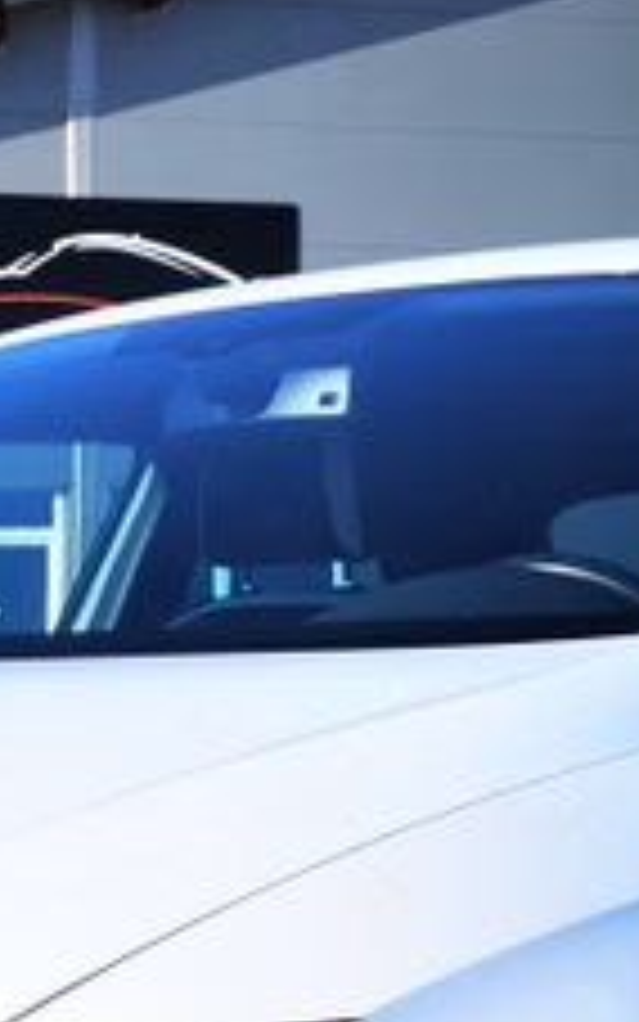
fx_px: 2812
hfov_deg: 12.8
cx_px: -22
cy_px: 1256
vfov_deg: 19.3
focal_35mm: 101
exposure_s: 1/1621
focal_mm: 5.58
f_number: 1.8
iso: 50
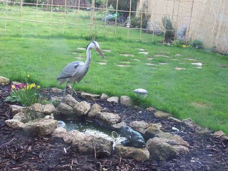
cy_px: 86
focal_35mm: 70
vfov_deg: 21.0
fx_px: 461
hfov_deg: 27.8
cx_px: 114
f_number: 3.8
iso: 160
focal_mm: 11.6
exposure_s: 1/189
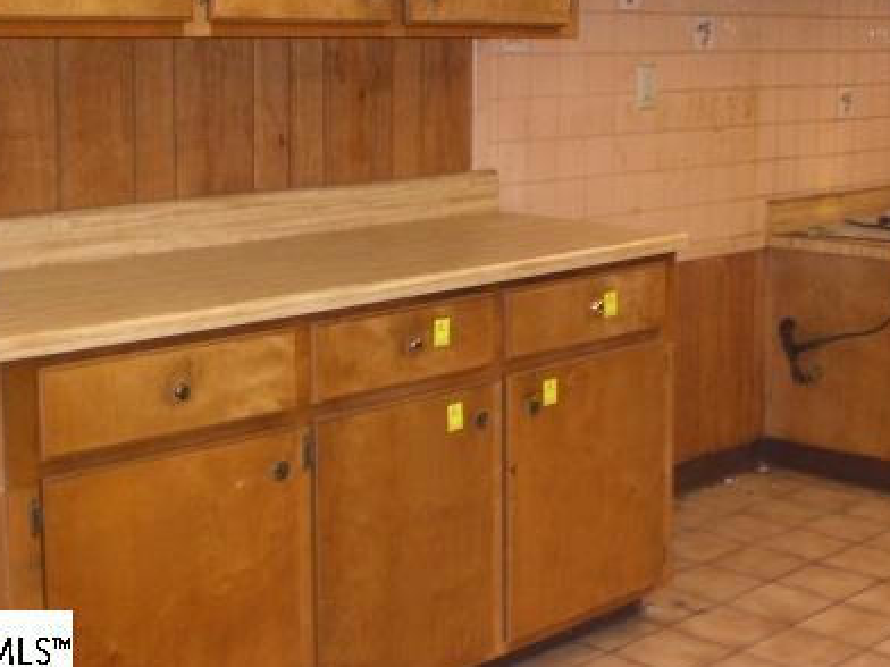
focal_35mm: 62
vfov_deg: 23.3
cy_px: 134
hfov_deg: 31.0
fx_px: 1594
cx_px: 590
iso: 200
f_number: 3.1
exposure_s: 1/60
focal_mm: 6.3
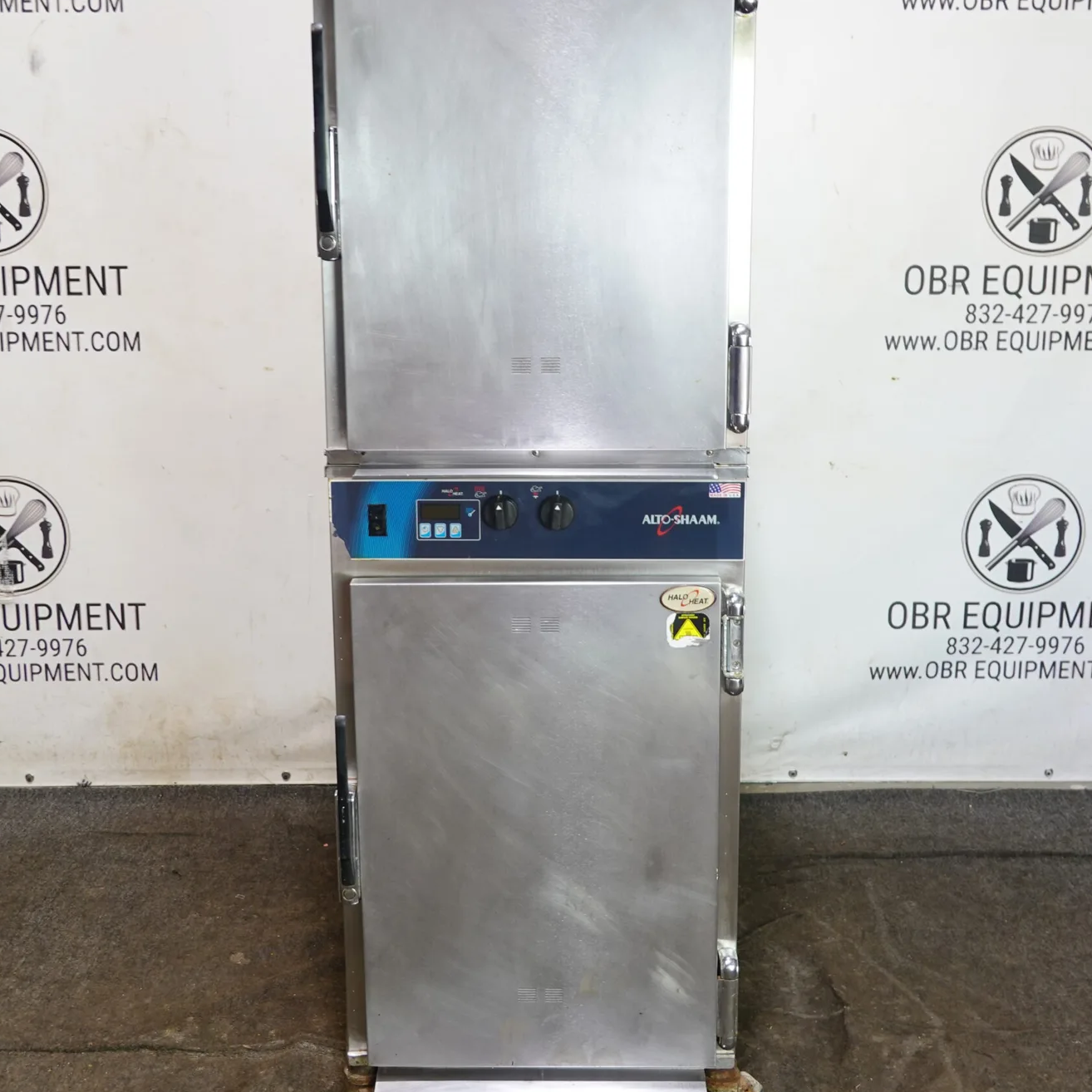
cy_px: 504
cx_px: 544
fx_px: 1570
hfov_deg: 38.3
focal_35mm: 44
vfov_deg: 38.3
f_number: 3.5
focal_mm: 12.51
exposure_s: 1/6
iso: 125
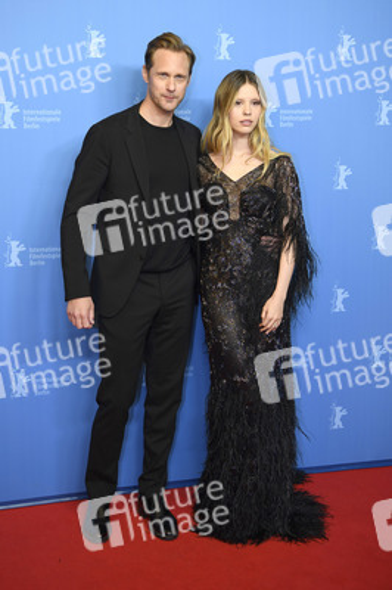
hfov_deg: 29.2
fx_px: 753
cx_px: 196
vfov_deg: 42.8
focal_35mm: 46
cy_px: 295
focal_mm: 46
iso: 640
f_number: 3.5
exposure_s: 1/125
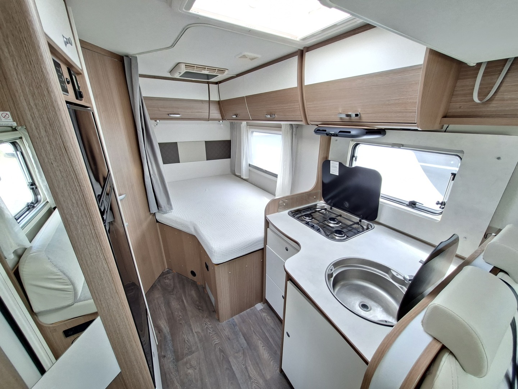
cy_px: 194
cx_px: 259
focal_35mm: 13
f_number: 2.2
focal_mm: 1.74
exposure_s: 1/30
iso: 160
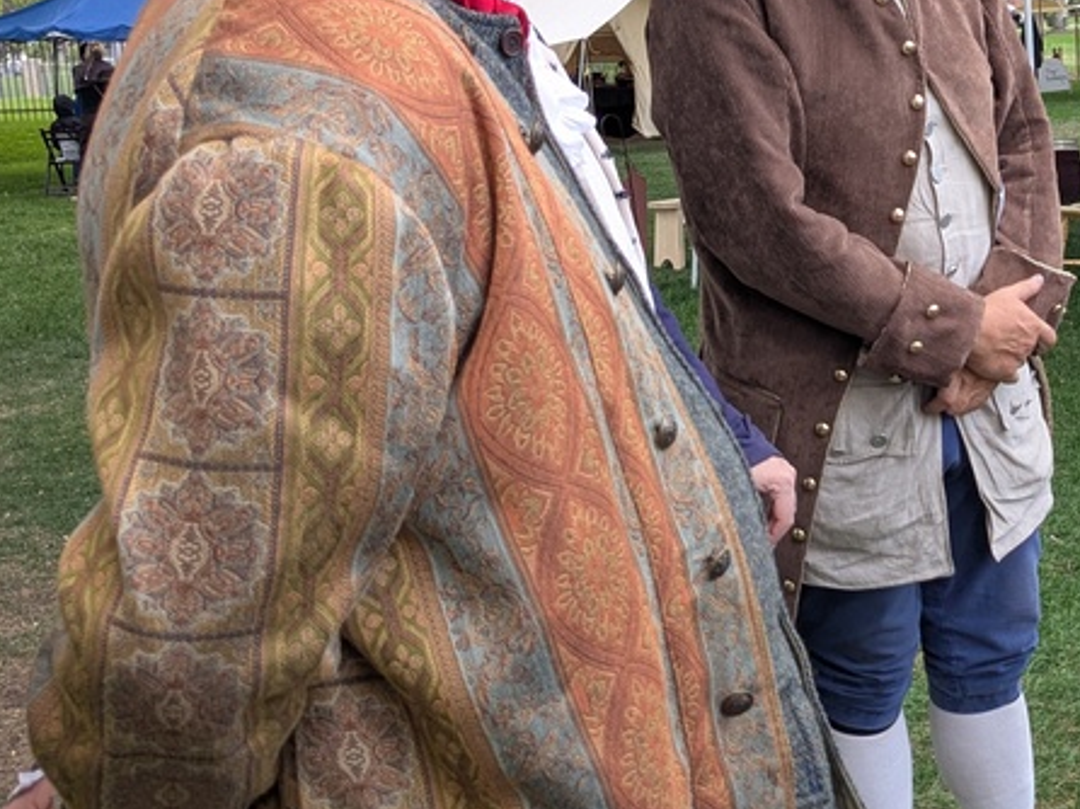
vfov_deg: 23.6
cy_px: 400
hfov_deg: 29.5
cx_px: 1029
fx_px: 1933
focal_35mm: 62
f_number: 1.73
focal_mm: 4.38
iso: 48
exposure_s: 1/120
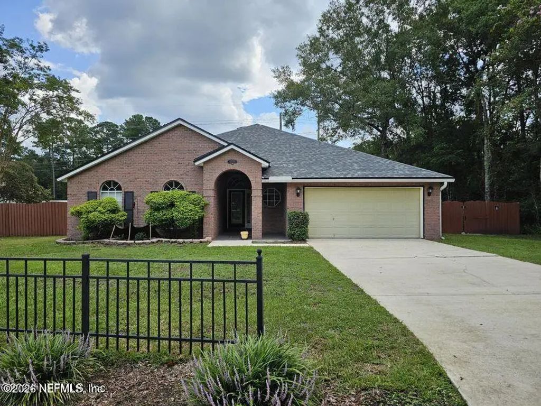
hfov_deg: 73.9
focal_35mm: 23
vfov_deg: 58.9
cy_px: 203
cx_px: 270
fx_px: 359
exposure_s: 1/557
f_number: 1.7
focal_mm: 6.3
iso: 12
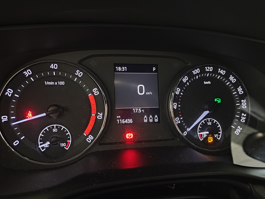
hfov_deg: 67.3
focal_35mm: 26
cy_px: 100
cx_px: 132
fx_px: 199
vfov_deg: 53.1
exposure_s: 1/10
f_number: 1.79
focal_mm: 4.74
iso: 2061
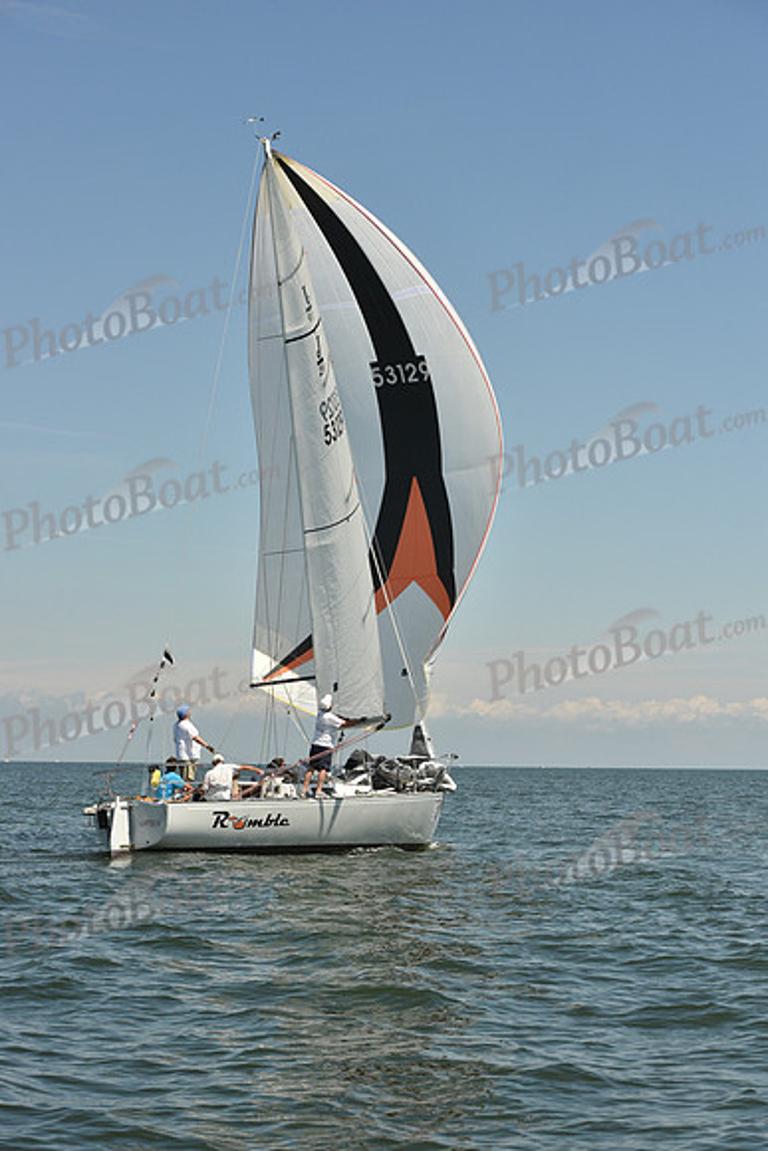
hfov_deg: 19.5
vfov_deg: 28.8
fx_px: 2238
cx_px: 384
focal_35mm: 70
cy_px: 576
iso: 320
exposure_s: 1/1250
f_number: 9
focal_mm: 70
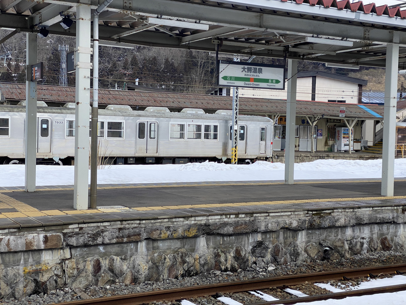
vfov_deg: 28.0
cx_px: 203
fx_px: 610
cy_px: 152
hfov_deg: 36.8
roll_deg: -1.8
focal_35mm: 52
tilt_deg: -2.3
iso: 20
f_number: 2
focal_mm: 6
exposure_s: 1/1332
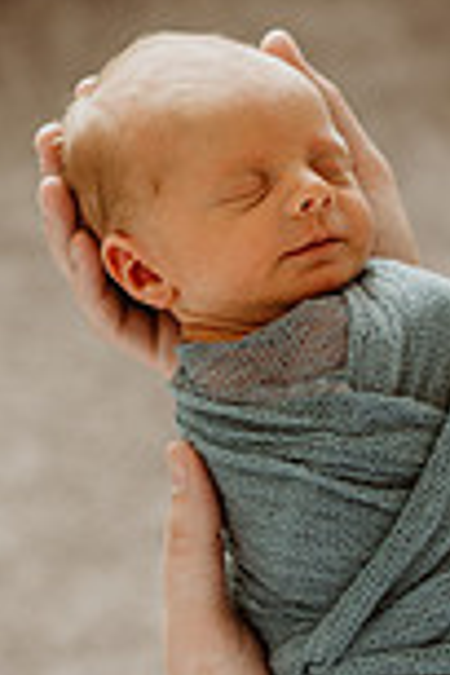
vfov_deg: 14.0
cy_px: 401
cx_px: 340
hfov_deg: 9.3
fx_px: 2756
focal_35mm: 147
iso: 320
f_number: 2.8
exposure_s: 1/160
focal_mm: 50
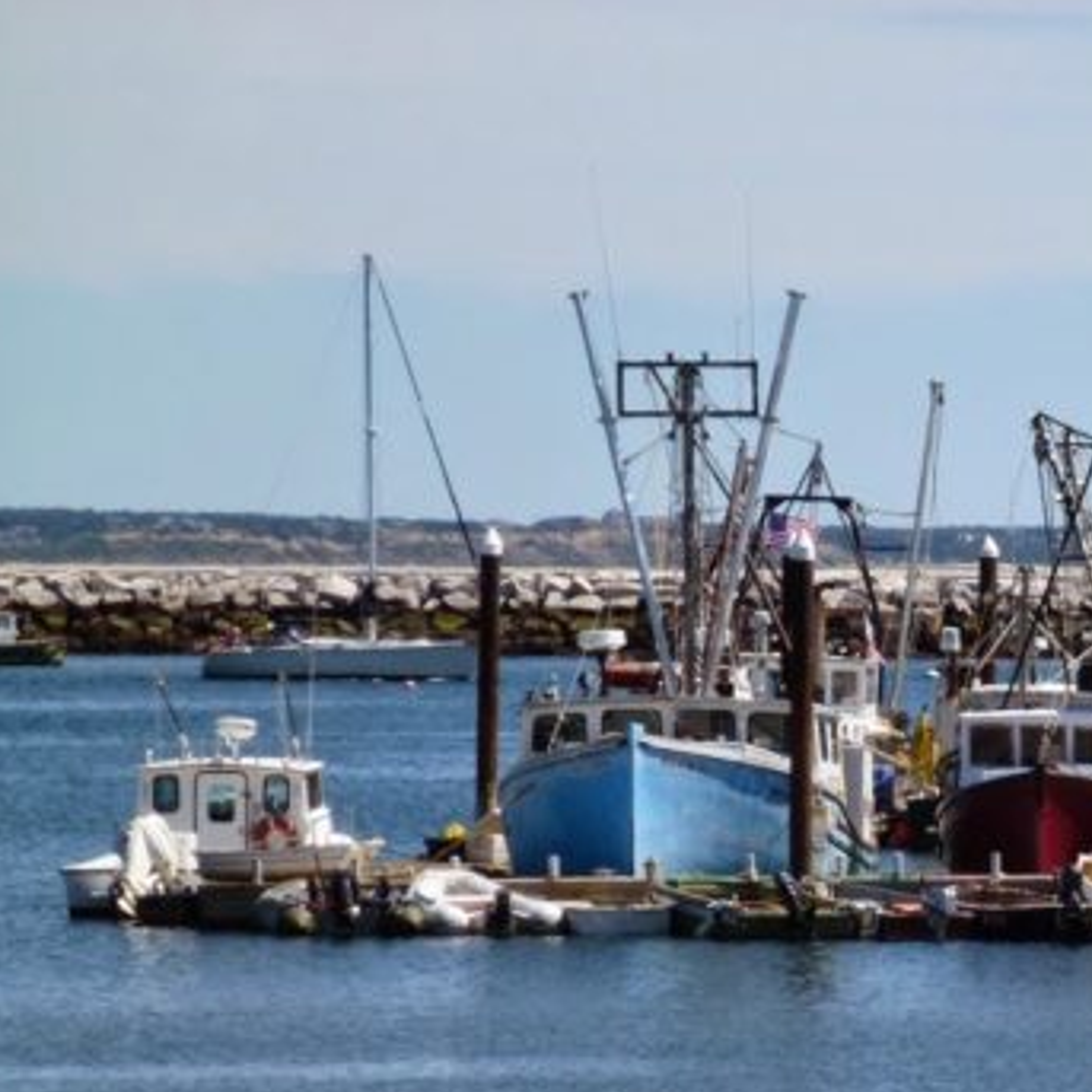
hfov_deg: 4.7
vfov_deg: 4.7
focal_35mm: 372
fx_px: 13277
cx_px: 1039
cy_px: 799
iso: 100
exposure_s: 1/640
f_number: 5.5
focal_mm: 38.3
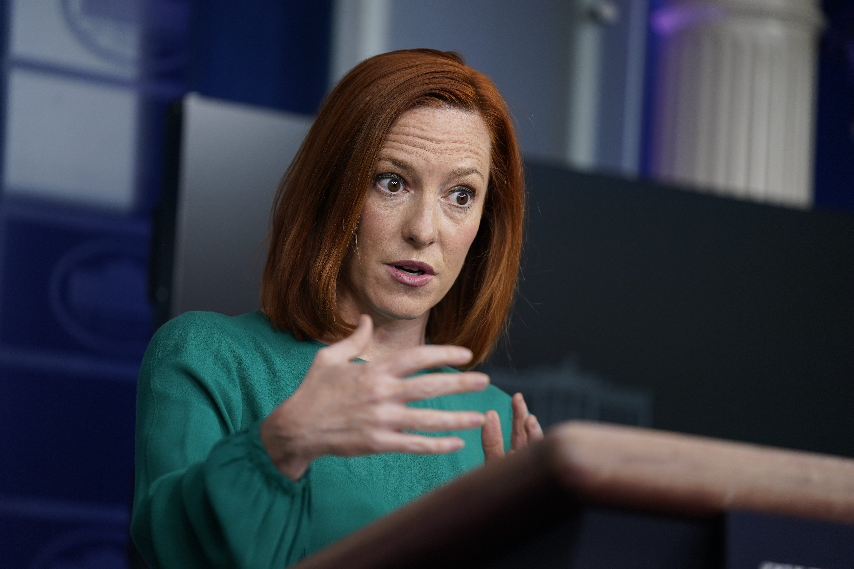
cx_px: 427
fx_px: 4744
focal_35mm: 200
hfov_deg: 10.3
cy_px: 284
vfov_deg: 6.9
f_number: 2.8
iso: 1000
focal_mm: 200
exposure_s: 1/500
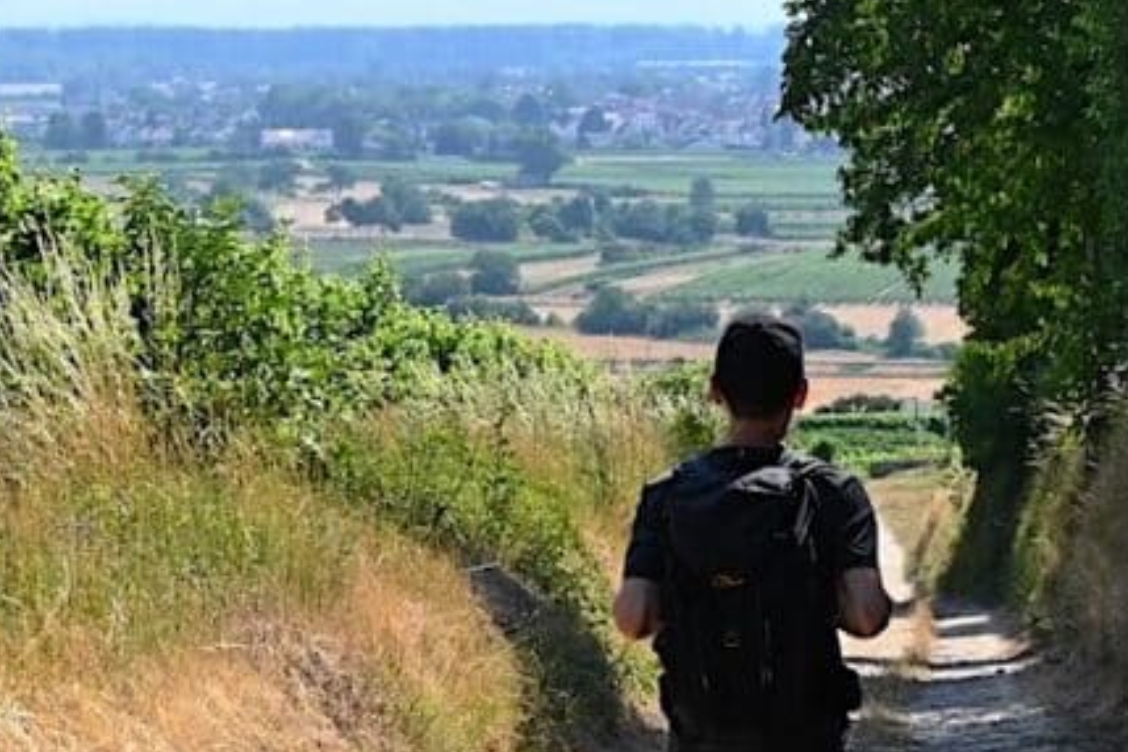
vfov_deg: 13.0
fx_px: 3290
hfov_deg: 19.4
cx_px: 763
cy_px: 560
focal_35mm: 105
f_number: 6.3
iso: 100
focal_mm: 44
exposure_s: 1/320
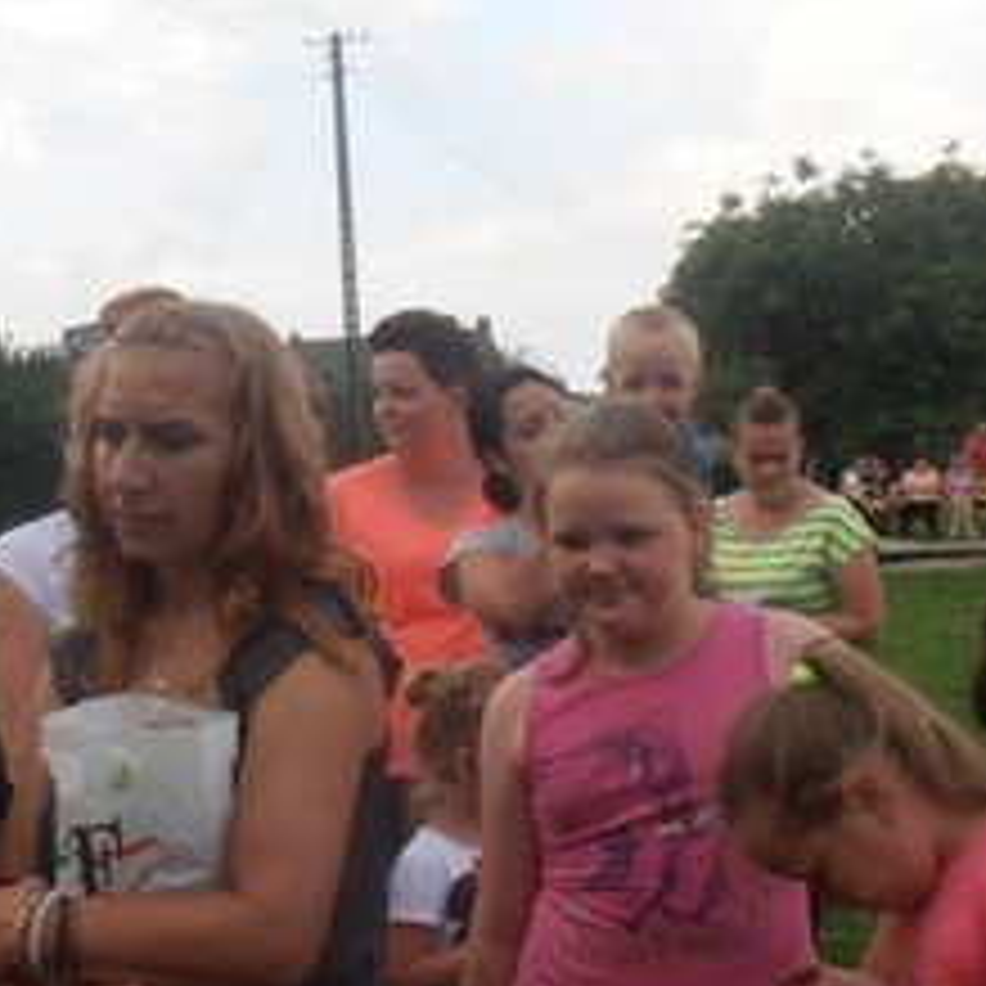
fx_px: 2030
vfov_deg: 27.3
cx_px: 576
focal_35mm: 63
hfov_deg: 27.3
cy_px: 513
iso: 80
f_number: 7.9
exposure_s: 1/100
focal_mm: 4.2
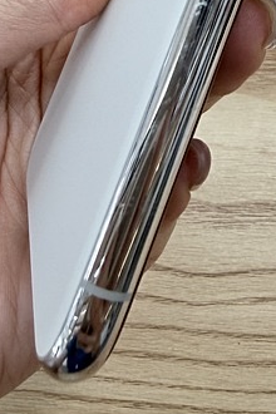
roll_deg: +2.4
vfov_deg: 25.0
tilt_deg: -35.8
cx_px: 270
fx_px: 782
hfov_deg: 19.5
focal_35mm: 68
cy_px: -147
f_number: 2.2
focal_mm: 2.22
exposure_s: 1/120
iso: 80
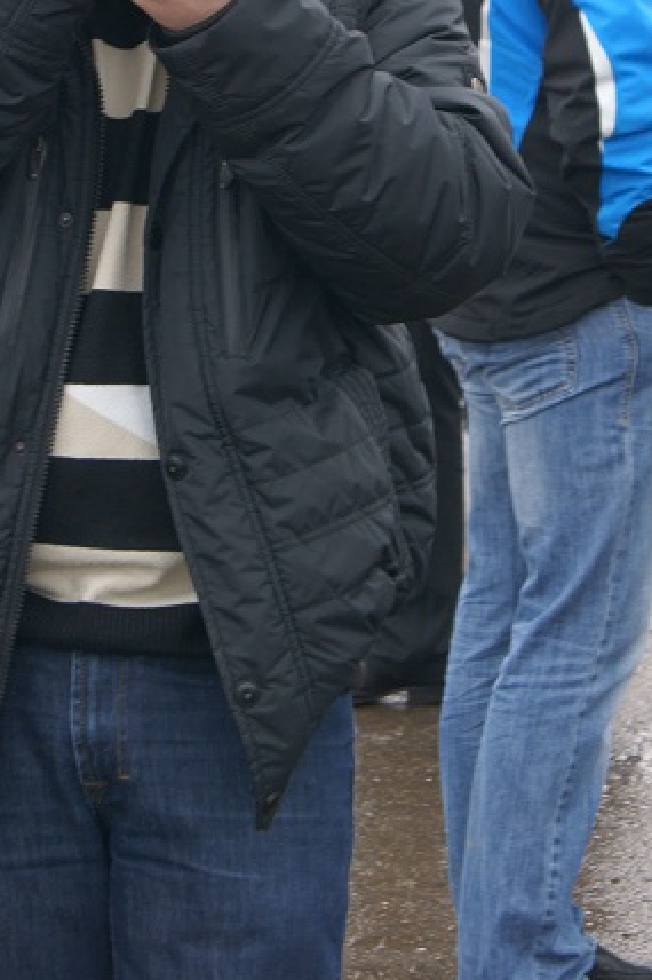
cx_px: 242
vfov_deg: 11.5
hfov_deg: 7.7
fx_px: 4814
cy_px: 63
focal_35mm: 177
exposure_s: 1/60
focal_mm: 55
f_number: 5.6
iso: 200
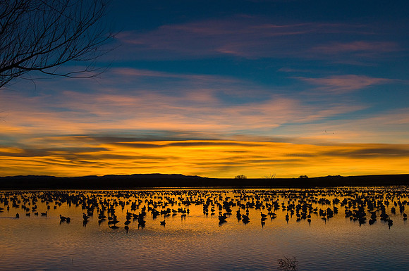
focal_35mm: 45
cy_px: 136
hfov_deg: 43.7
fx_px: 511
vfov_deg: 29.8
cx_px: 204
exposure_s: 1/200
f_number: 7.1
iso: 640
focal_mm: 30
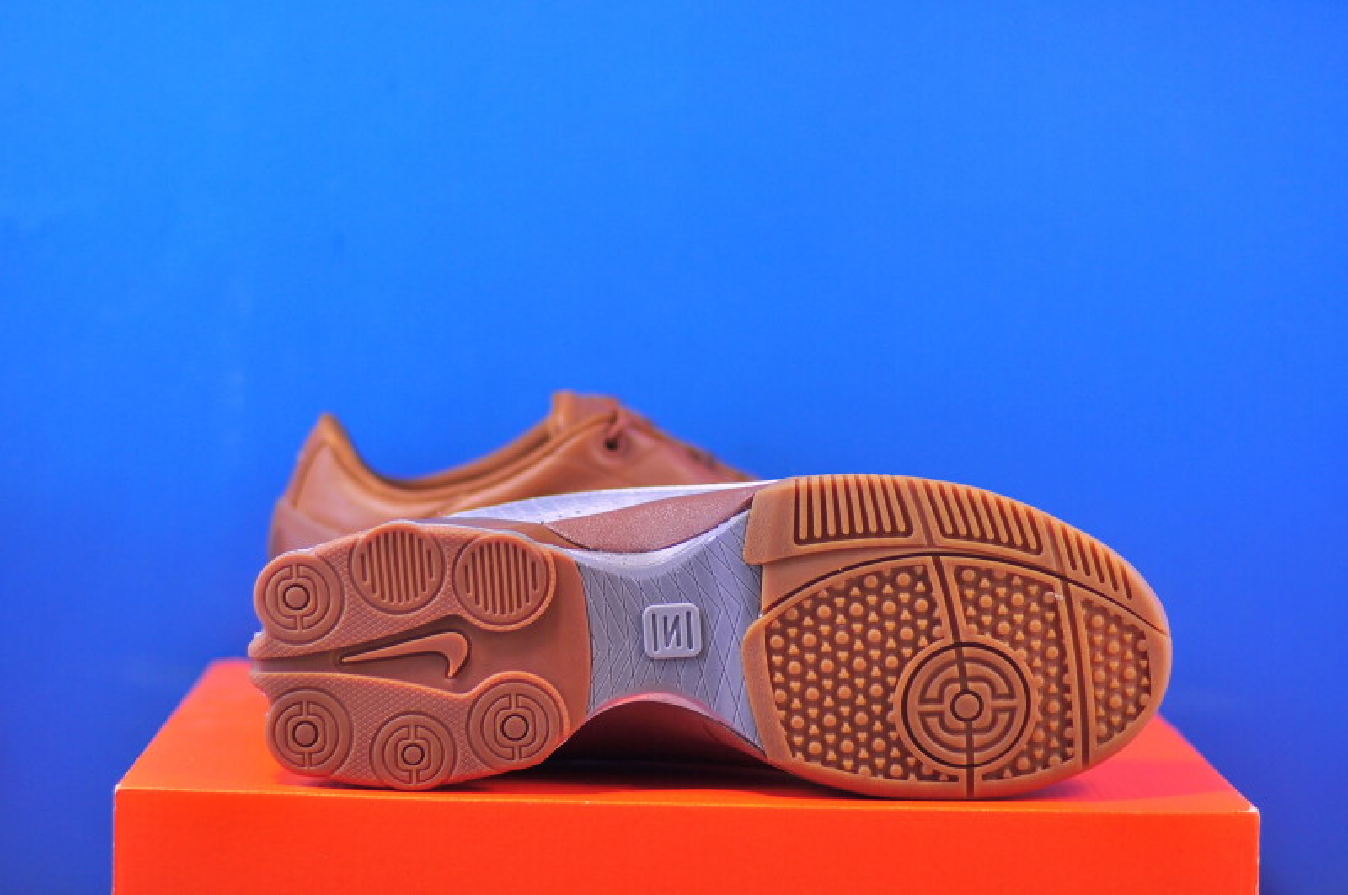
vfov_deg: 18.1
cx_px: 674
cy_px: 448
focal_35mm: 75
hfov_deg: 27.0
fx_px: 2804
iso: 250
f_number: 2
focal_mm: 50
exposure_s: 1/320
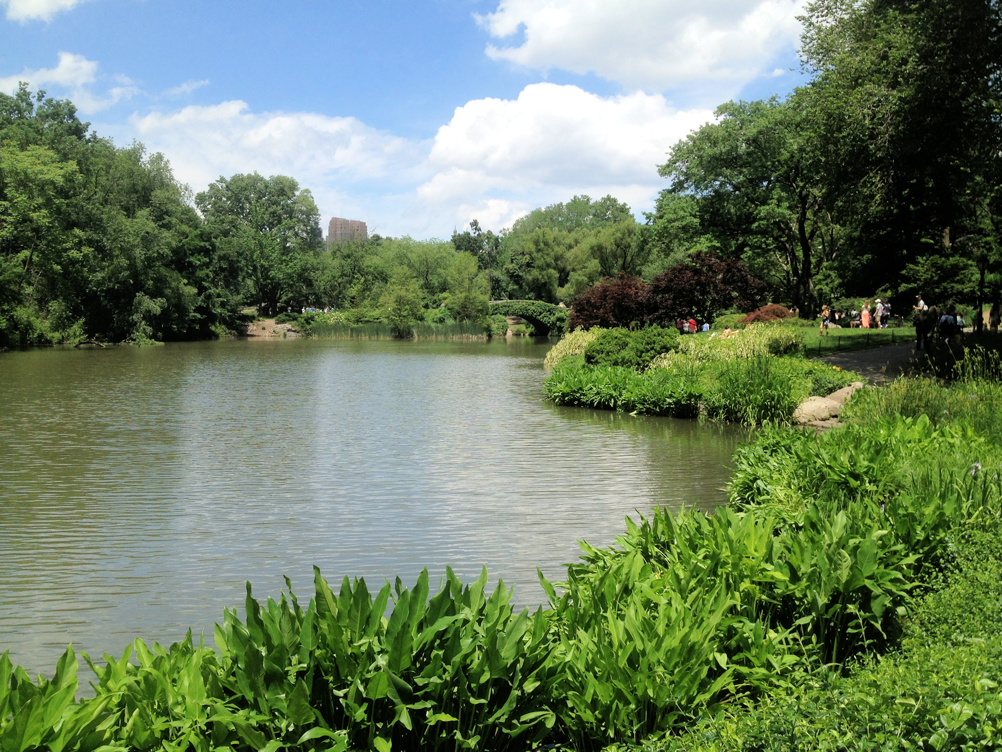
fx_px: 1013
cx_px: 501
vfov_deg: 40.7
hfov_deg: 52.6
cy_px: 376
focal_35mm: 35
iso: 64
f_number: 2.4
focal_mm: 4.28
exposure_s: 1/1672
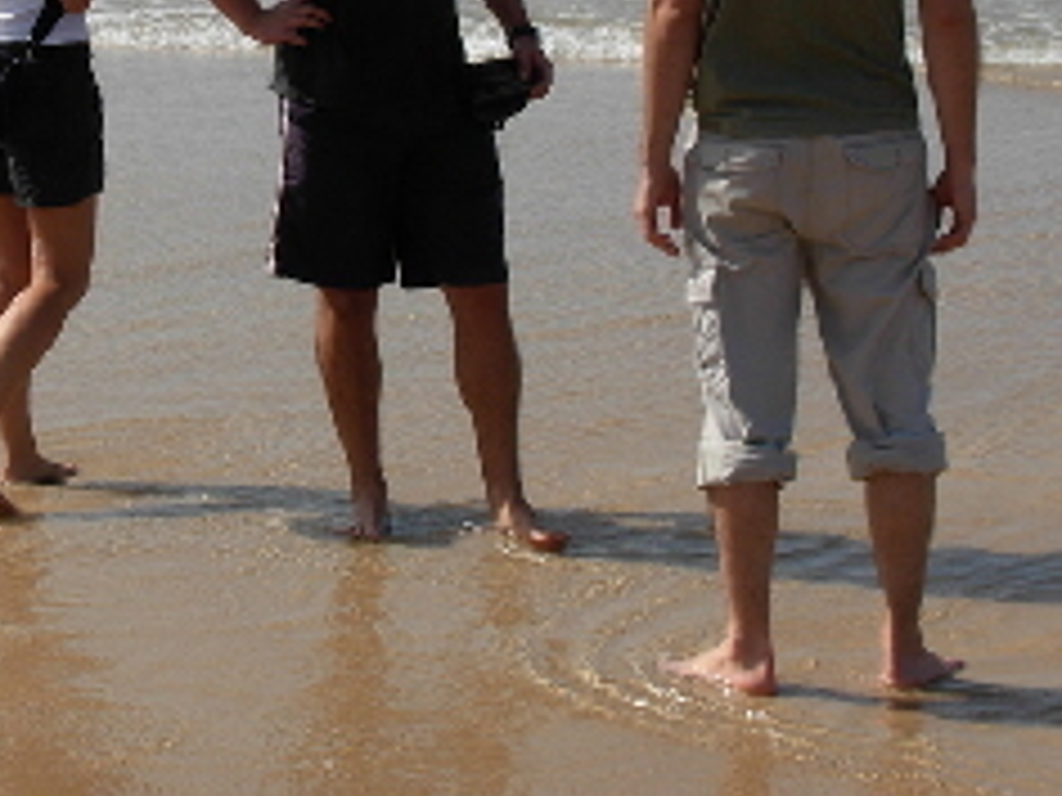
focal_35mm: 130
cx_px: 0
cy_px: 54
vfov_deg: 11.3
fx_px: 3988
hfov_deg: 14.9
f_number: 5.8
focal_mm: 10.5
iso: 79
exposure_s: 1/790
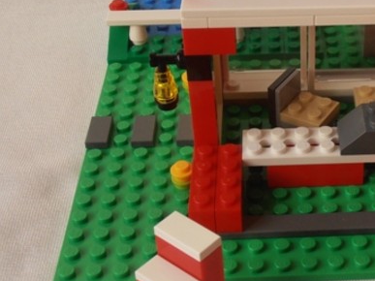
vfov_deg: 17.2
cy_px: 121
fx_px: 931
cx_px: 328
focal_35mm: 86
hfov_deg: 22.3
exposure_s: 1/40
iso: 100
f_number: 3.9
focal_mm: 6.61
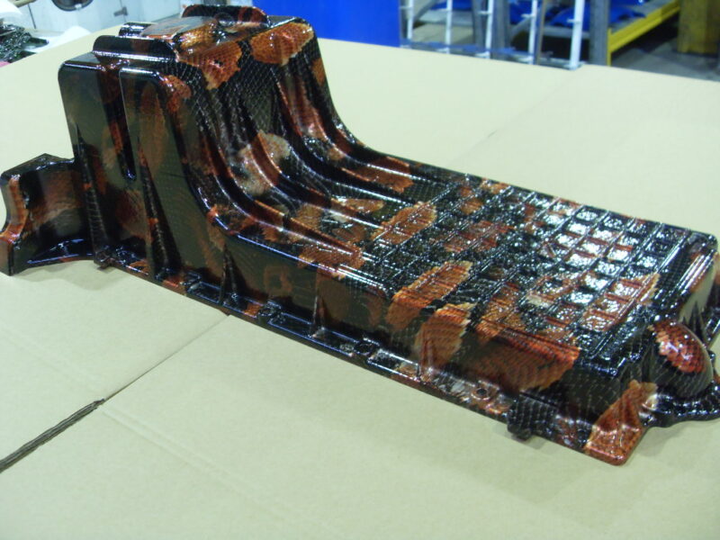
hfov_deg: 52.6
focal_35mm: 35
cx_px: 360
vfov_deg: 40.7
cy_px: 270
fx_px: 728
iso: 200
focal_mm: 6.3
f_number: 2.8
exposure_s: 1/15
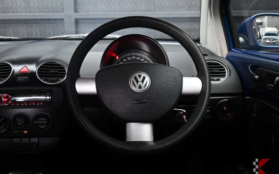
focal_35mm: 43
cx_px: 139
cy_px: 92
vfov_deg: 29.8
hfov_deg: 46.2
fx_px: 327
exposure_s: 1/60
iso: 2200
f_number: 5.6
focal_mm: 28
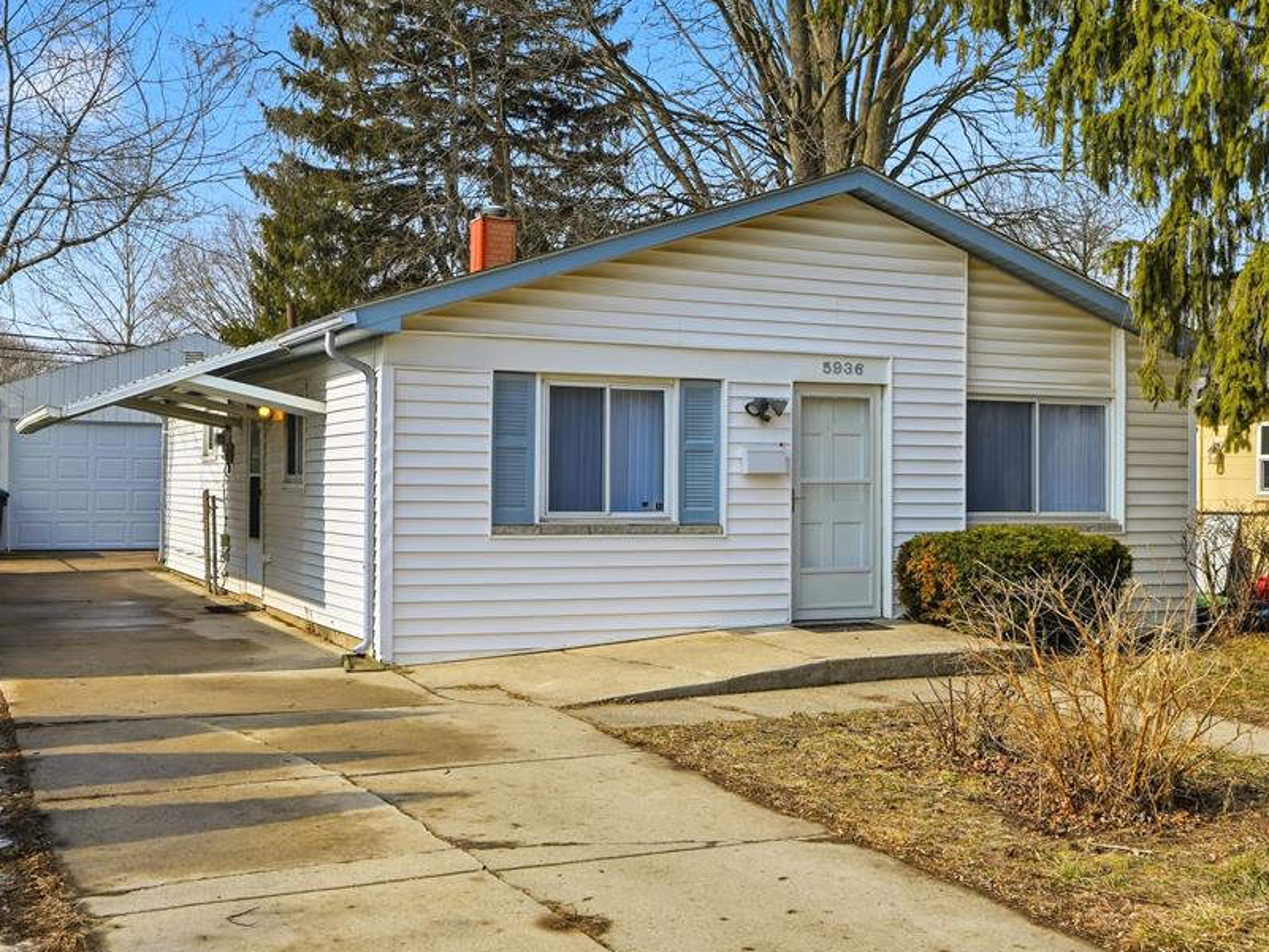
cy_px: 463
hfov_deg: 43.8
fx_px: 1577
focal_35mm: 43
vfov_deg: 33.6
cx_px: 699
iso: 250
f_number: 8
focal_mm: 35
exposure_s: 1/8000
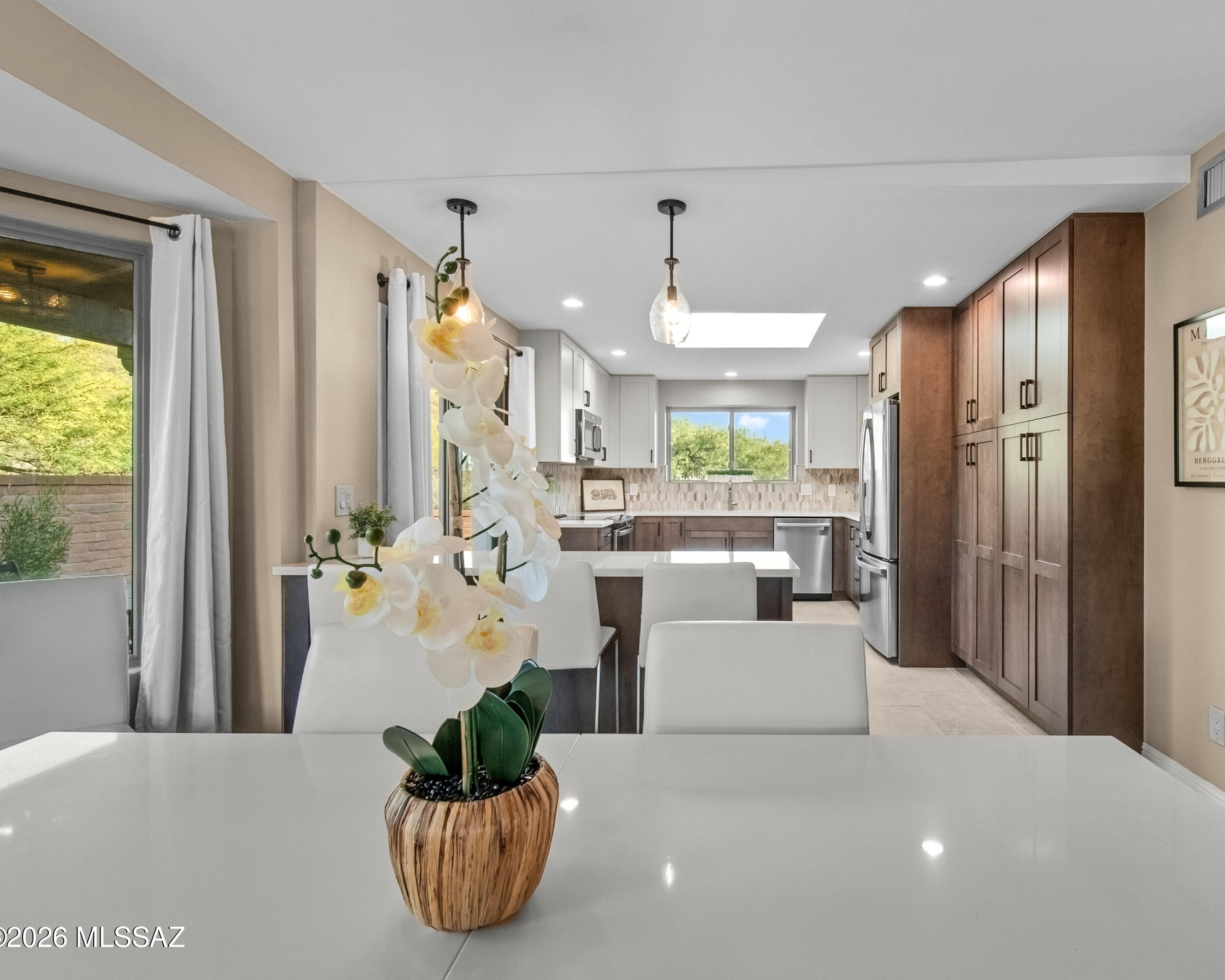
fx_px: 616
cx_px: 723
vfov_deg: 77.0
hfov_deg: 88.7
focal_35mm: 17
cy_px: 489
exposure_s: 1/8
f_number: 13
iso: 800
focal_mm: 10
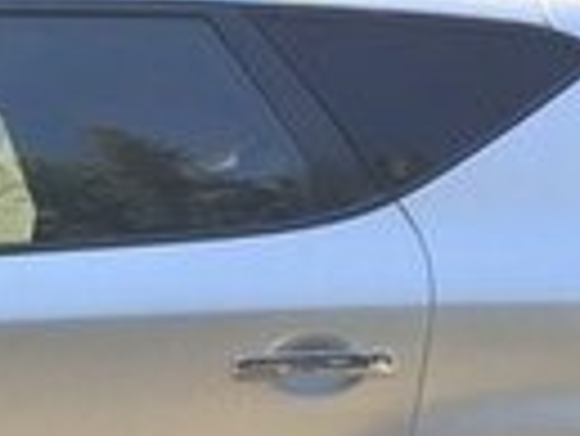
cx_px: -414
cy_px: 627
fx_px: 2482
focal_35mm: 148
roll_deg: -3.5
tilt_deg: -7.2
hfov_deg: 12.4
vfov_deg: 9.8
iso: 32
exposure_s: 1/316
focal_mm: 4.15
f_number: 2.2
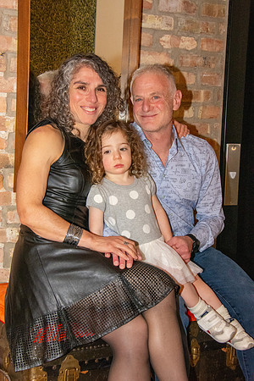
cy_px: 190
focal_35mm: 72
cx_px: 127
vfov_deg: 28.1
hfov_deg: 18.9
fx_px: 762
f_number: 11
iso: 5000
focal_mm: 48
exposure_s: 1/100
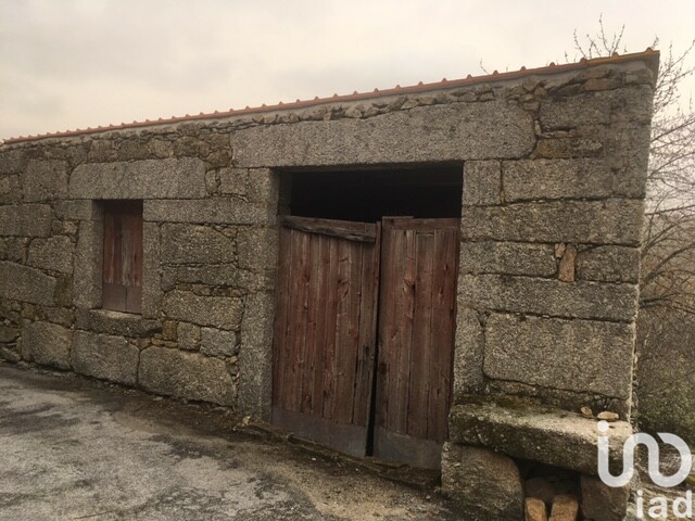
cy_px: 260
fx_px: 582
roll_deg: -2.1
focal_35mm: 29
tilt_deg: -3.4
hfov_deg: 61.7
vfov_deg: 48.2
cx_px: 348
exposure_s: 1/874
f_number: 2.2
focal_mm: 4.15
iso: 25
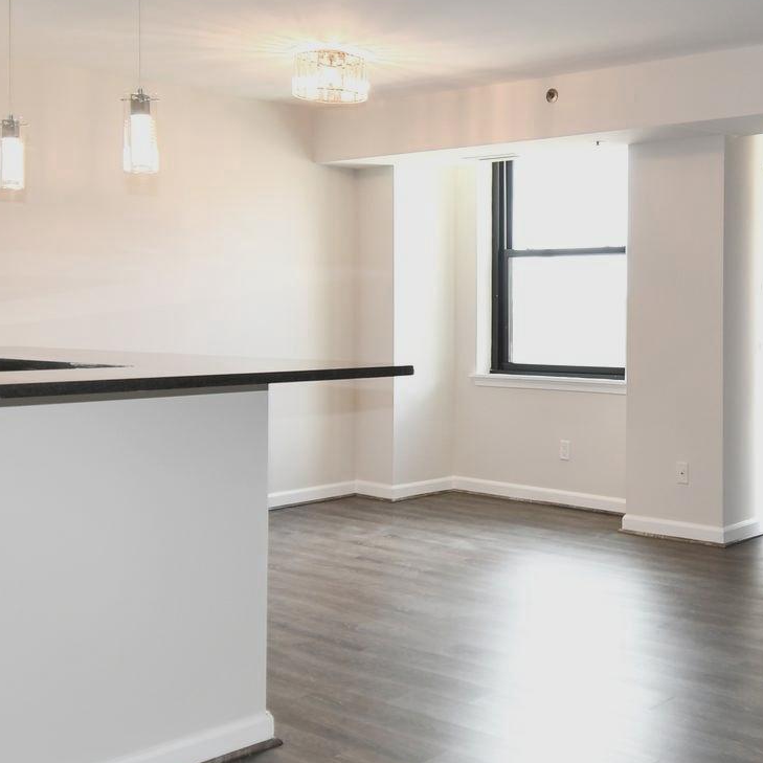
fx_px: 1072
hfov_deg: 38.3
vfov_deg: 39.1
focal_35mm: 43
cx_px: 559
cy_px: 348
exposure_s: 1/60
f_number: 4
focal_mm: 12
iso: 220
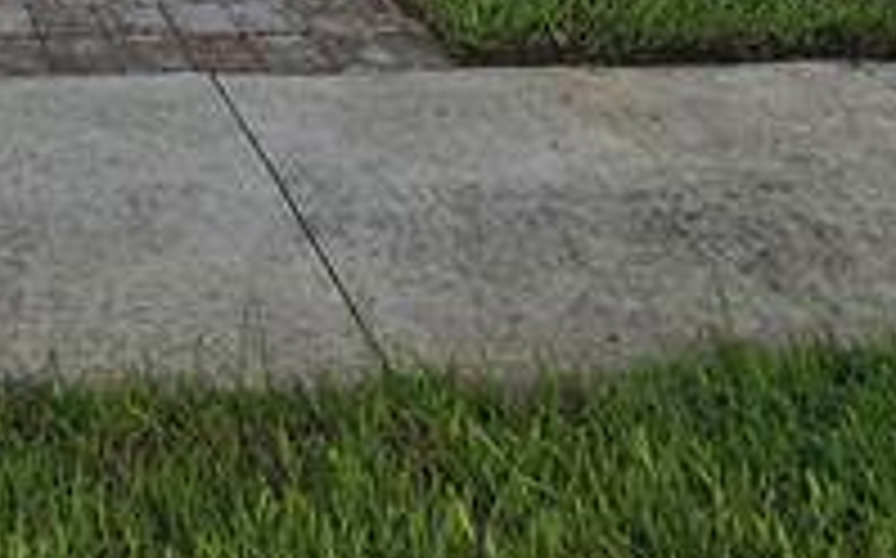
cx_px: -90
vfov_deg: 10.6
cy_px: -999
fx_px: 2293
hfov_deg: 21.0
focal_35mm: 94
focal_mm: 5.4
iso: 25
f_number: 1.8
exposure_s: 1/679
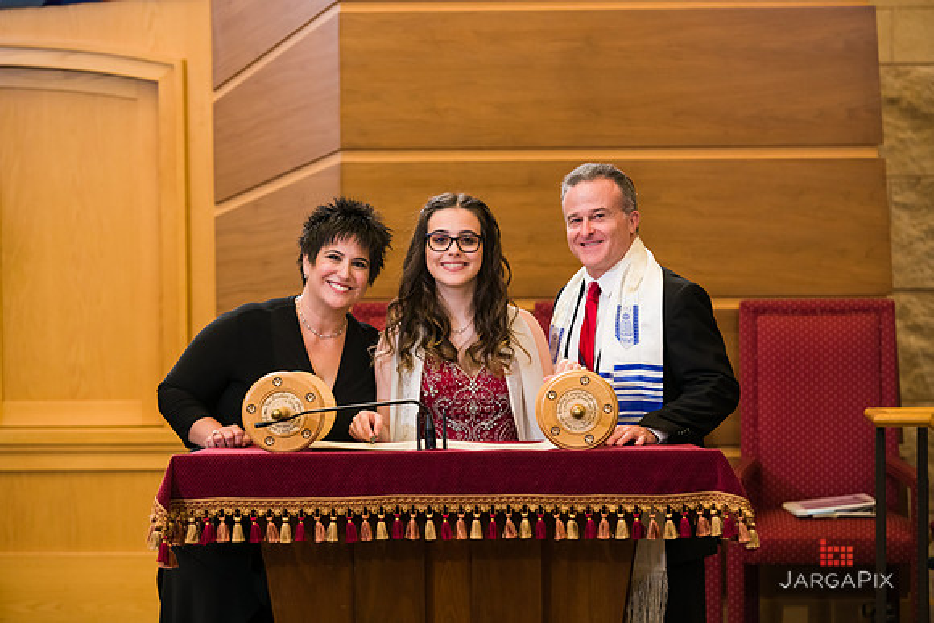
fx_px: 3763
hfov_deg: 14.2
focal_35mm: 145
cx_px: 467
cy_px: 312
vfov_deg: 9.5
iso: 1600
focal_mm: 145
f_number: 5.6
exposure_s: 1/200
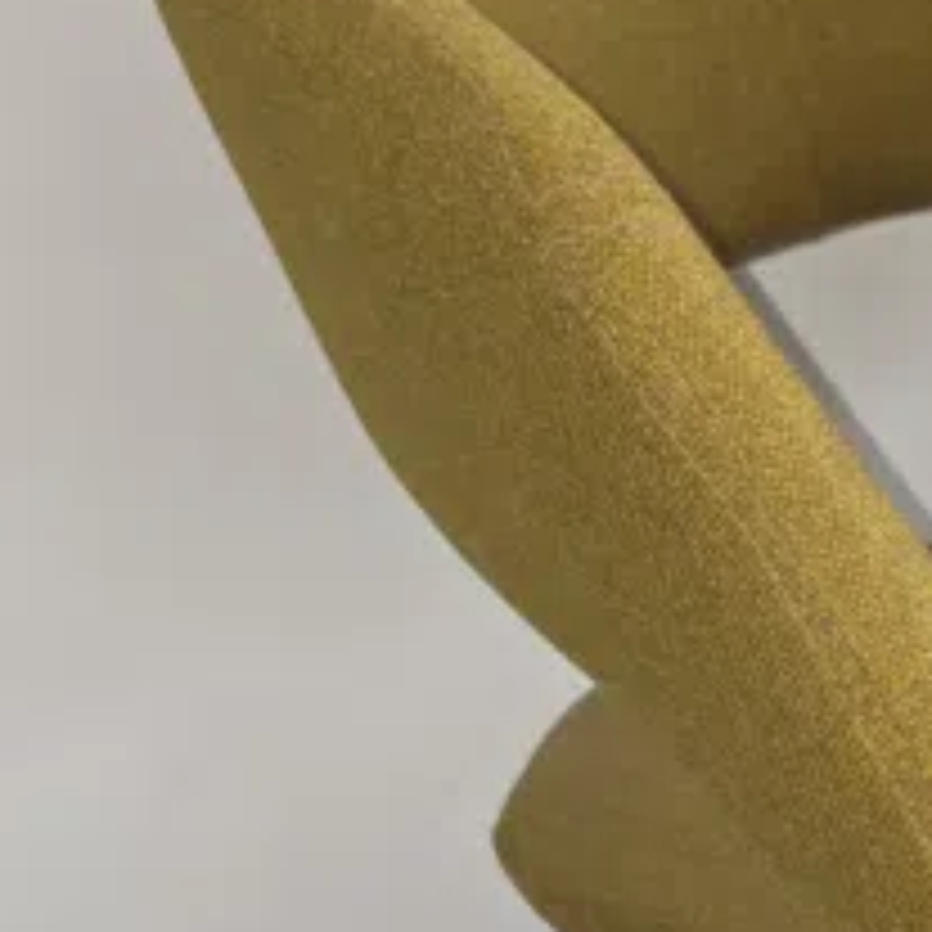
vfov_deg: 26.4
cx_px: 1360
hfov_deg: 22.8
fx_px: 1919
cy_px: 833
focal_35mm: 63
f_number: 1.7
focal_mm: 6.3
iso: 80
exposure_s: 1/50.3
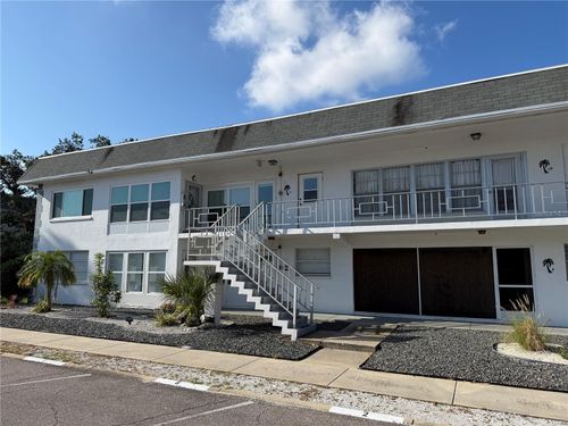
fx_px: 394
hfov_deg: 71.6
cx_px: 284
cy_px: 213
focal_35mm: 24
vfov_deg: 56.8
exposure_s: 1/4975
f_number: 1.78
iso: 80
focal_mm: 6.76
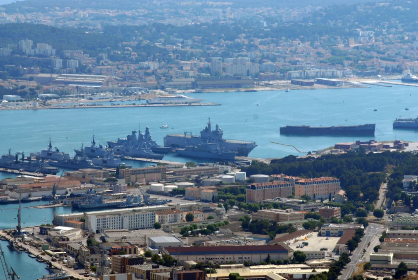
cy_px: 140
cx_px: 209
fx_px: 2702
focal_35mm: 232
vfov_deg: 5.9
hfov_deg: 8.8
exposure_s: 1/250
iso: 100
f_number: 9
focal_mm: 155
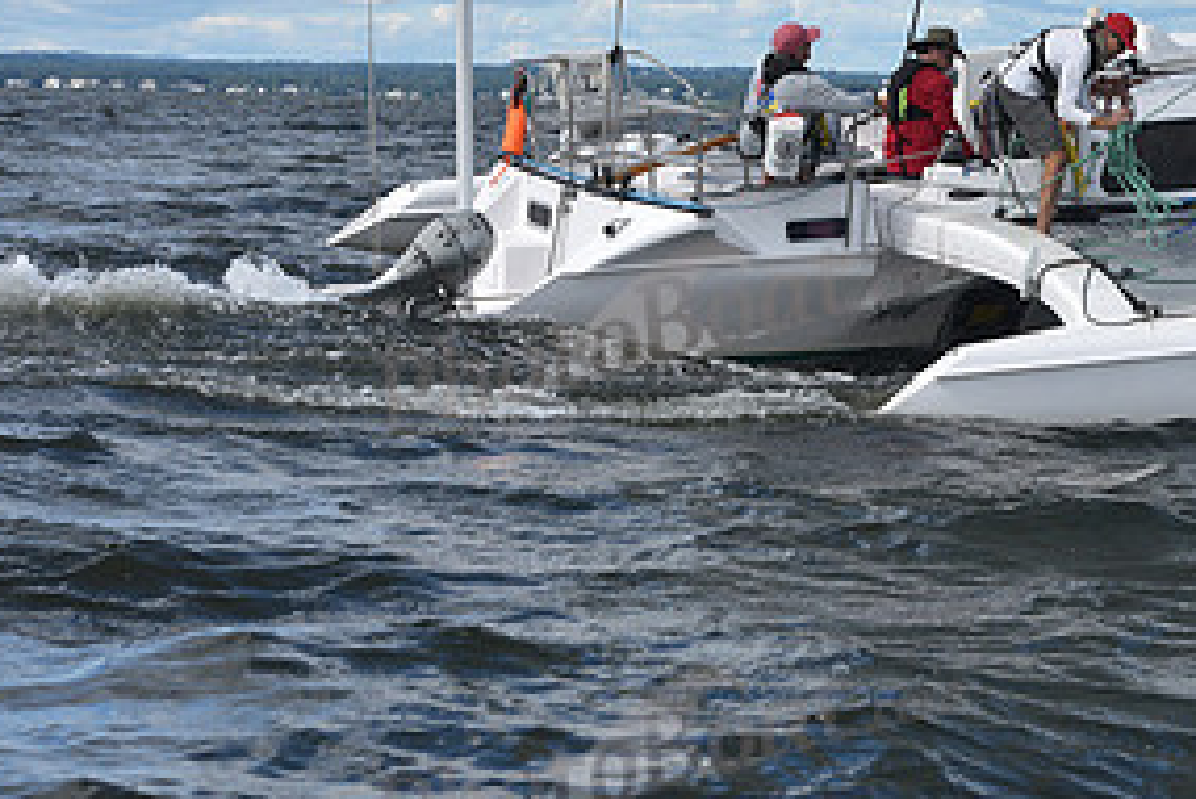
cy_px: 52
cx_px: 1183
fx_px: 4720
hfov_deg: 14.2
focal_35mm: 142
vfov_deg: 9.6
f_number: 8
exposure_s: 1/1000
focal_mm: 70
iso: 250
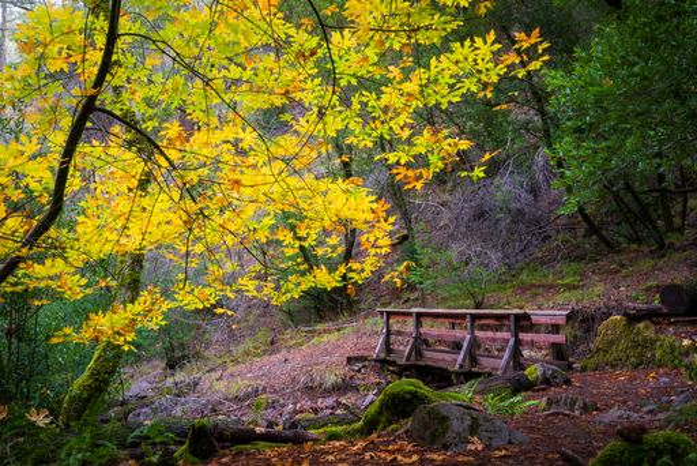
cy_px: 233
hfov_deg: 60.3
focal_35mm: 31
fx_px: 601
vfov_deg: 42.4
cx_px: 348
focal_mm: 31
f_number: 9
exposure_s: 1.6
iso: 100
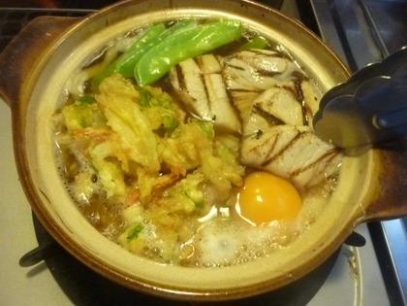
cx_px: 204
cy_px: 153
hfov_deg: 69.4
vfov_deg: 54.9
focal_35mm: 25
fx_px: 294
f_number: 3.3
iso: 800
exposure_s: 1/25
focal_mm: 4.5
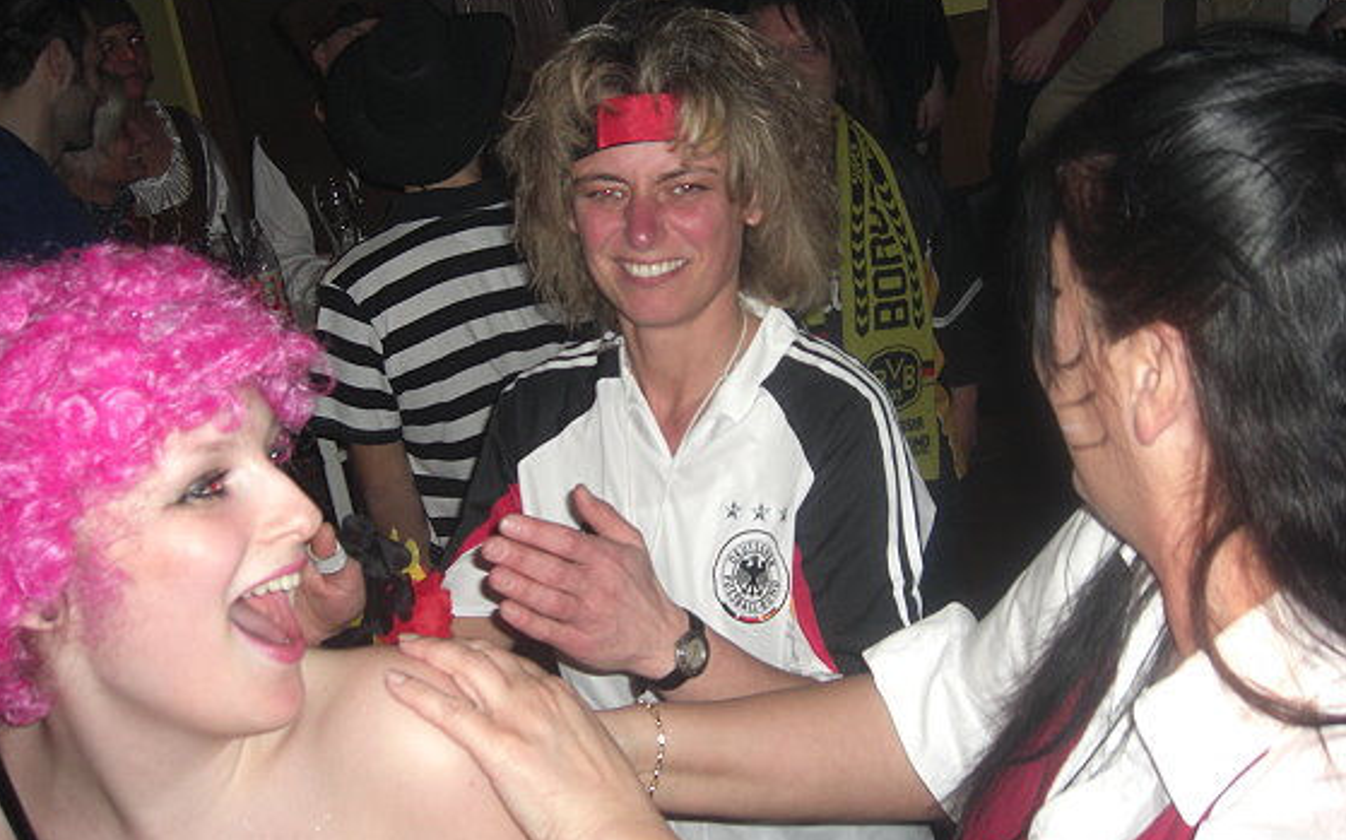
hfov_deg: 48.2
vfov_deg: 31.2
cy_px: 343
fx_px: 1504
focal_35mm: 41
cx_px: 666
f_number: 2.8
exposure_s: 1/60
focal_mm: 7.9
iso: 200
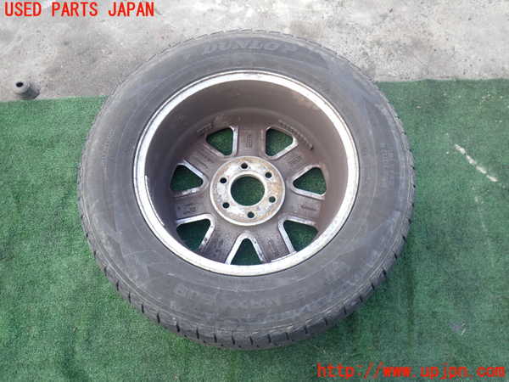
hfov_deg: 60.0
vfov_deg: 46.8
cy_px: 191
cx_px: 254
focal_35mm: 30
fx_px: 441
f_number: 2.3
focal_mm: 5.4
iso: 100
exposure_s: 1/200
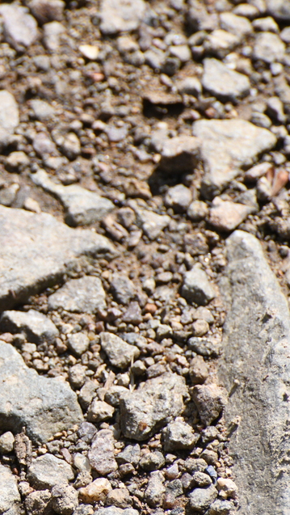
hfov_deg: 1.7
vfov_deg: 3.0
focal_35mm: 710
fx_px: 9692
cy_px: 258
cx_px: -86
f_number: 13
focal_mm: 300
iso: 1250
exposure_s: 1/1000
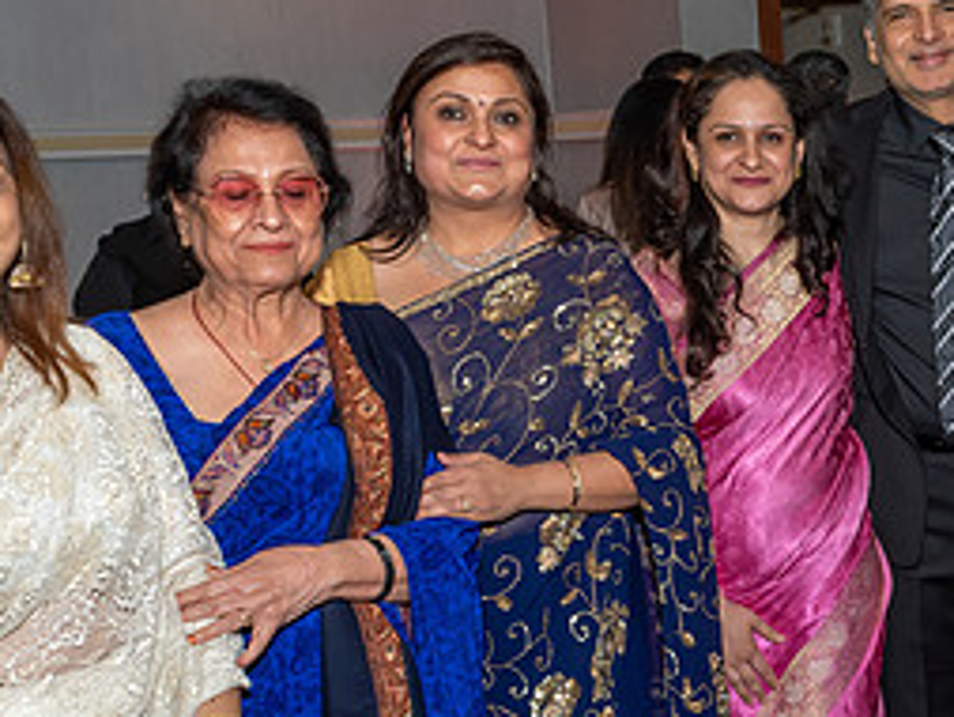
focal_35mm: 65
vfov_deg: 22.6
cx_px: 1018
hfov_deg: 27.6
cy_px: 414
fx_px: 1792
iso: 400
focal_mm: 17
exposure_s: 1/250
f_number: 7.1
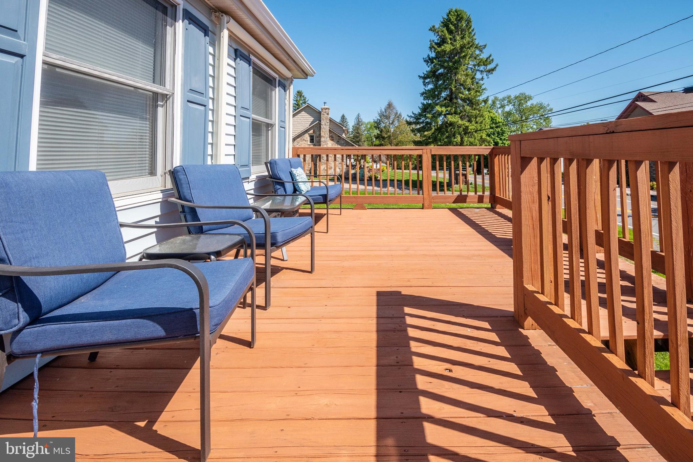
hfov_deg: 100.4
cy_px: 231
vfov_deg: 77.3
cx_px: 346
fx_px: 289
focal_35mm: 15
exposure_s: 1/400
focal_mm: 10
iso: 250
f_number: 10
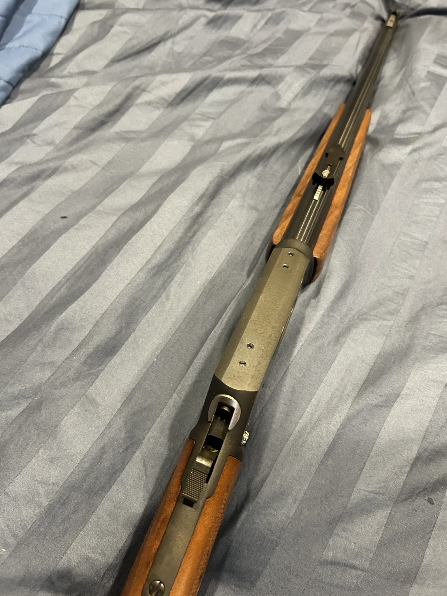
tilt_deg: -59.3
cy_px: 298
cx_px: 224
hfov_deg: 53.1
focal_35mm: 26
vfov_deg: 67.3
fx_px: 448
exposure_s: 1/60
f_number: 1.5
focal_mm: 5.7
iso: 500
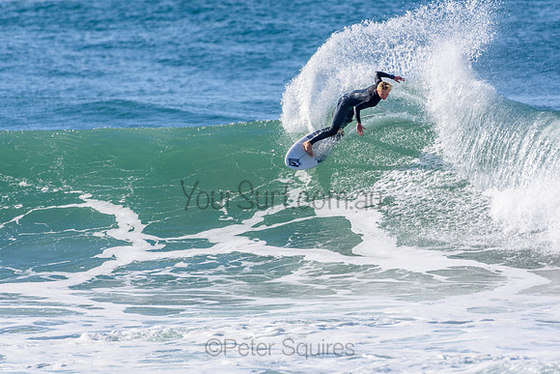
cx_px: 280
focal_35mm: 750
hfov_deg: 2.7
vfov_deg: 1.8
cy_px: 187
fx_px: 11669
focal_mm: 500
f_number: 5.6
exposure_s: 1/2000
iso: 280
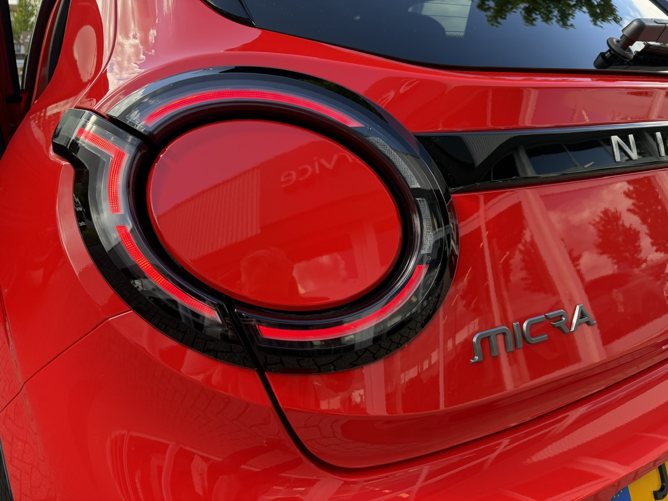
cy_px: 250
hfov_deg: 71.6
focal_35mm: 24
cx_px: 334
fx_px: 463
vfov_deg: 56.8
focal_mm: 6.76
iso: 100
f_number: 1.78
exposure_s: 1/494
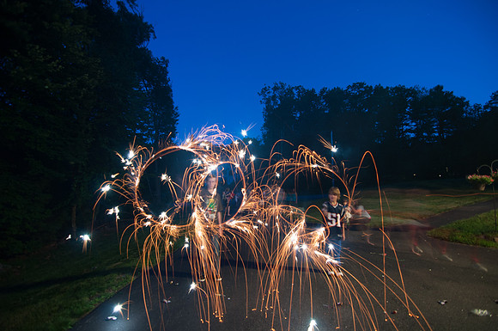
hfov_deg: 95.1
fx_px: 228
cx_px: 249
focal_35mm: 16
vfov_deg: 71.9
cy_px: 166
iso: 200
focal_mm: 11
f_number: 2.8
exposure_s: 2
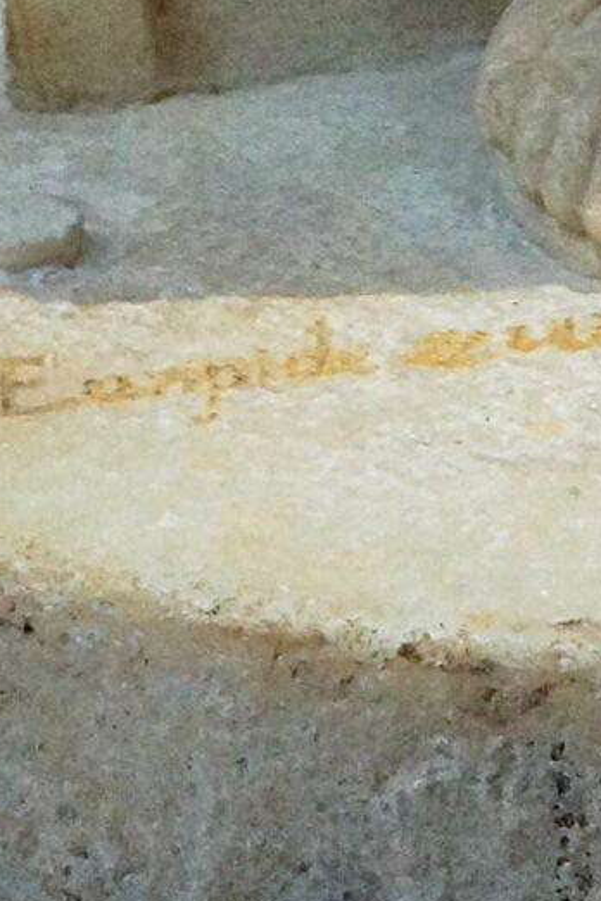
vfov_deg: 11.9
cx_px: 667
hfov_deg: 9.2
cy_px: -1077
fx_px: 3681
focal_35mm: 147
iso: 1250
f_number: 4
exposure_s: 1/160
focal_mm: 20
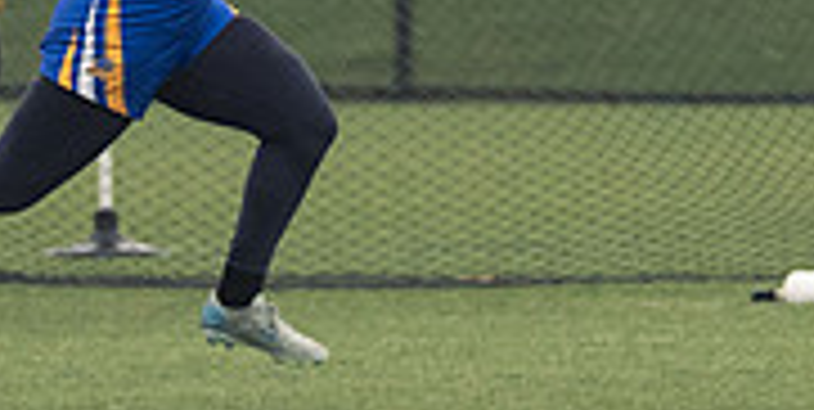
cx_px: 652
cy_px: 184
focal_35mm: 1771
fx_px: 37290
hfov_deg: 1.3
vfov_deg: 0.6
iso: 2500
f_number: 6.3
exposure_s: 1/800
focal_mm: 280
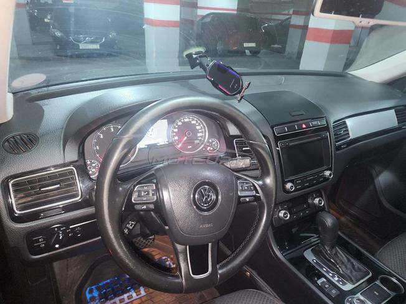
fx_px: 270
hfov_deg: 73.9
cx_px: 203
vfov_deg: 58.9
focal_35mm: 23
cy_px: 152
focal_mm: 6.4
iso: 640
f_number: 1.8
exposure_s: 1/8
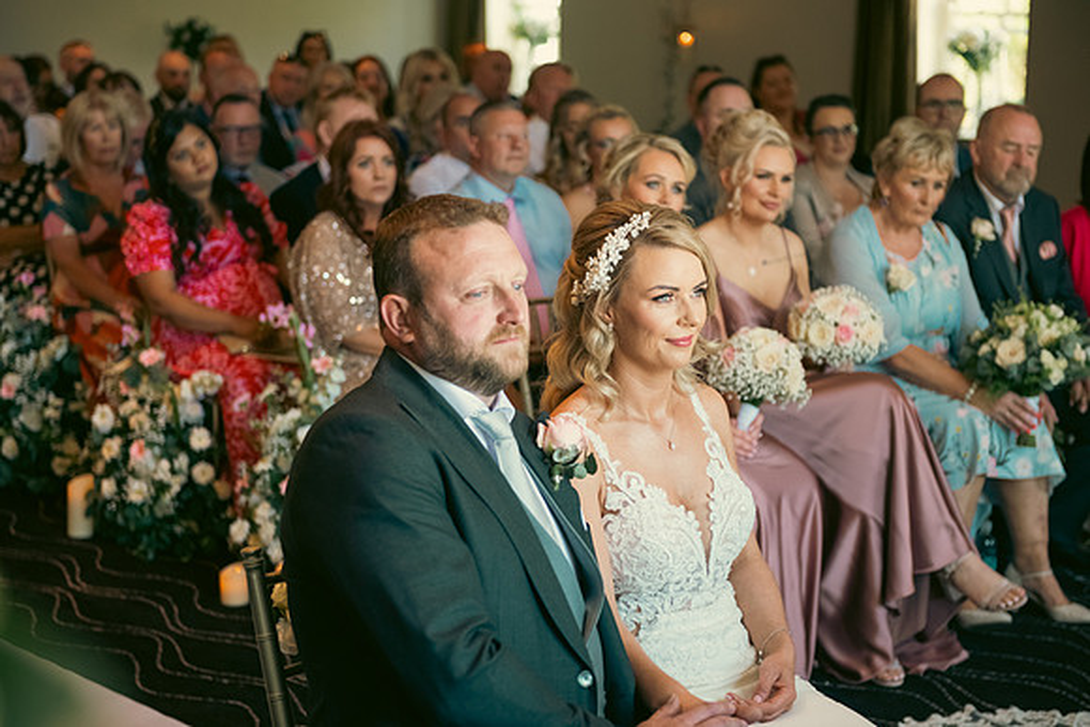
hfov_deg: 28.8
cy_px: 364
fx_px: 2120
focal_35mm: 70
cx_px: 545
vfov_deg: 19.5
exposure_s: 1/160
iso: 1000
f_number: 3.5
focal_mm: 70
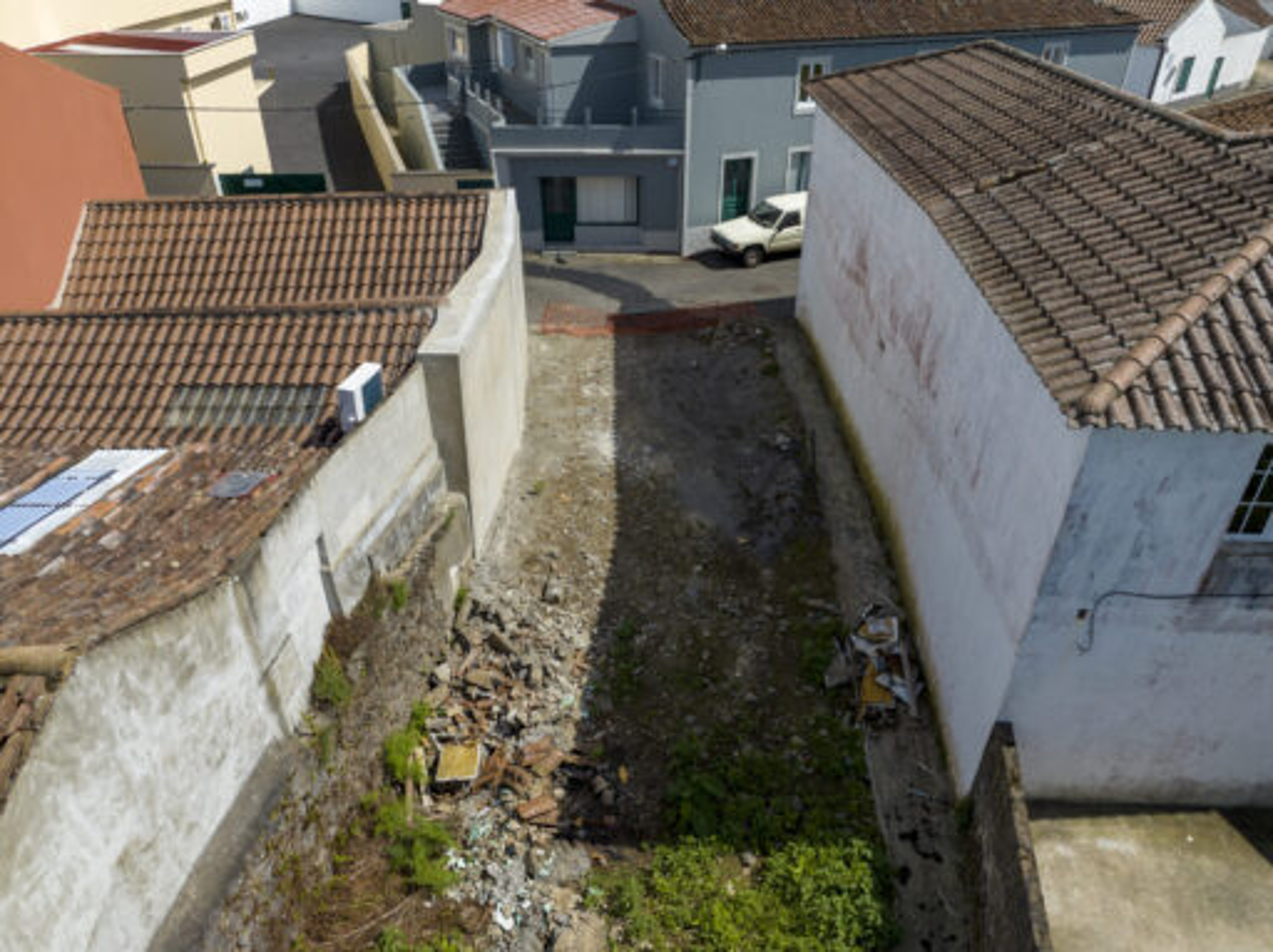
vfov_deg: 56.7
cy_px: 476
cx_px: 636
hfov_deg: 71.6
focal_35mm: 24
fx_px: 882
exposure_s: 1/3200
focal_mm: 12.29
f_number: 2.8
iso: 120
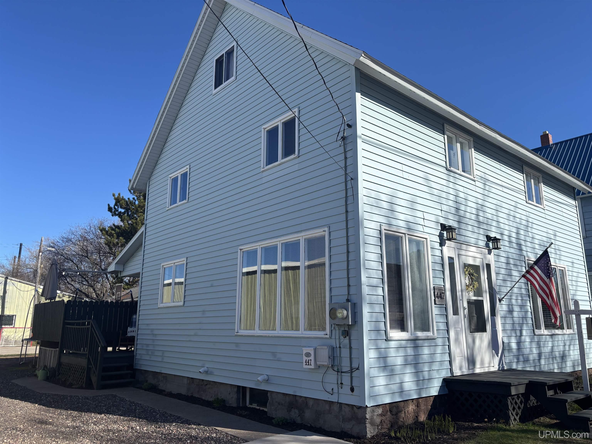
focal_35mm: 26
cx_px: 296
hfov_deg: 67.3
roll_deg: +0.6
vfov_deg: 53.1
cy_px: 222
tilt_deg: +14.4
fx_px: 445
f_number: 1.6
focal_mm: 5.96
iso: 50
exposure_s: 1/3413
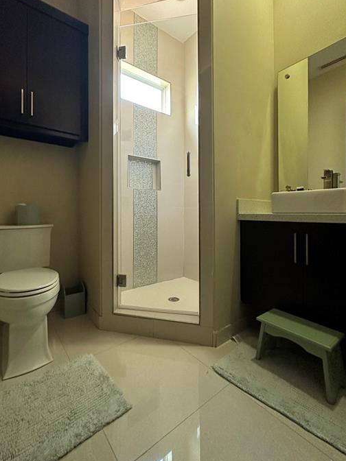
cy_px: 212
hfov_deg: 77.8
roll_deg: +0.0
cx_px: 153
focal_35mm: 16
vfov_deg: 94.3
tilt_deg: +0.8
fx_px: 213
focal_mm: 2.22
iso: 500
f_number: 2.2
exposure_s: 1/60
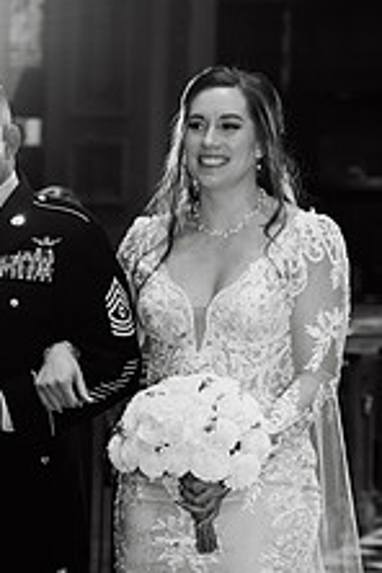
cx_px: 129
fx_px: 2260
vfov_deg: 14.4
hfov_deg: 9.7
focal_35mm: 142
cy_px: 276
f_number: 3.2
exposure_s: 1/200
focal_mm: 70
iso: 2000
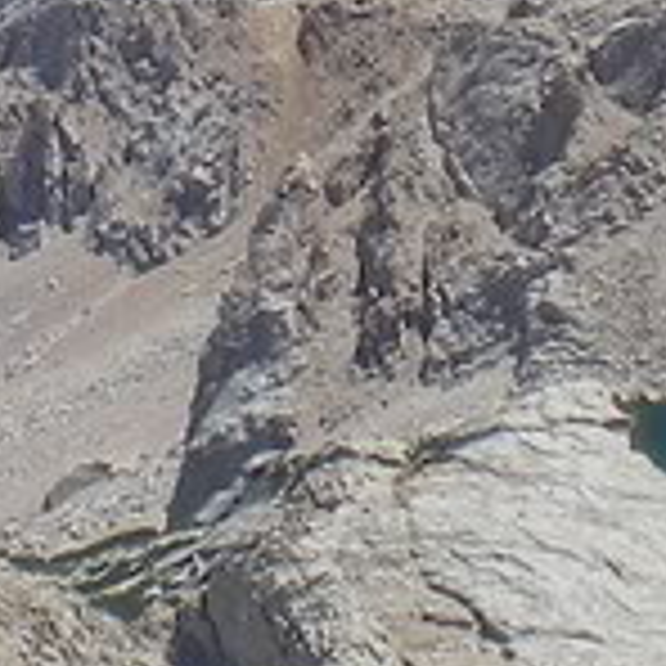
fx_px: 5050
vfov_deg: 7.3
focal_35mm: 232
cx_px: 176
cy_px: -567
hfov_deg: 7.5
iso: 64
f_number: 4.6
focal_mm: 6.3
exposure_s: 1/500
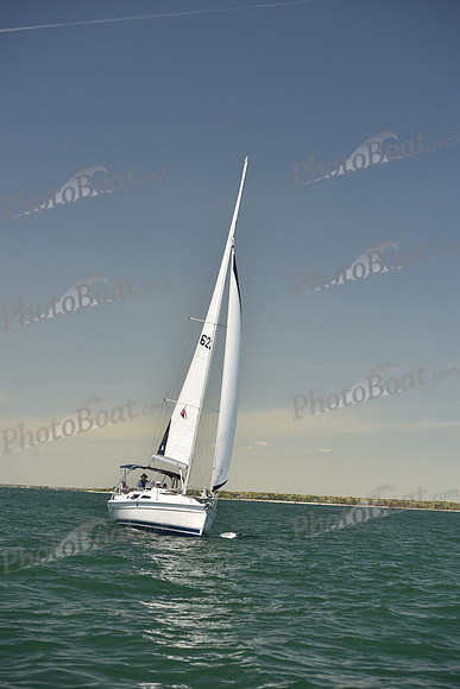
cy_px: 344
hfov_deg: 19.5
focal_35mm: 70
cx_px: 230
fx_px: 1341
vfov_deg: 28.8
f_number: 5
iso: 250
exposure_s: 1/800
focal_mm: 70
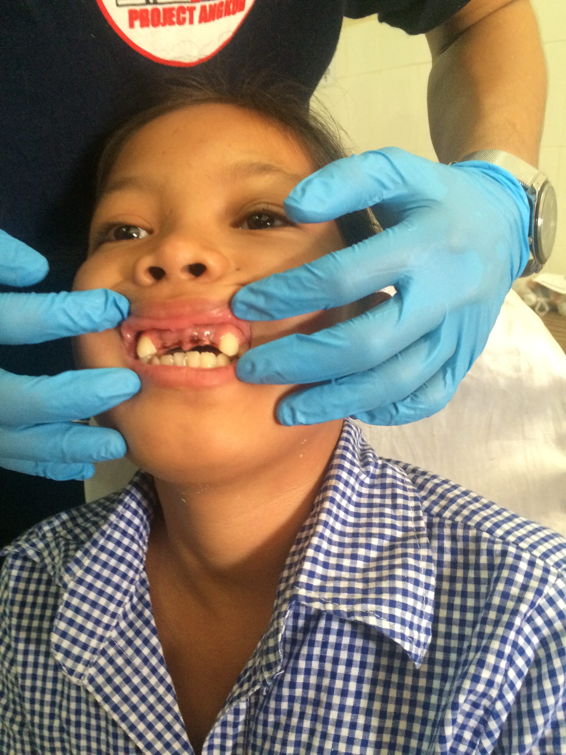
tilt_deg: -19.4
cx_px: 283
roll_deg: +4.5
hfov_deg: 48.2
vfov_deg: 61.7
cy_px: 378
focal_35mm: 29
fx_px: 632
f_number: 2.2
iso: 250
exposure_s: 1/33
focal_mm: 4.15
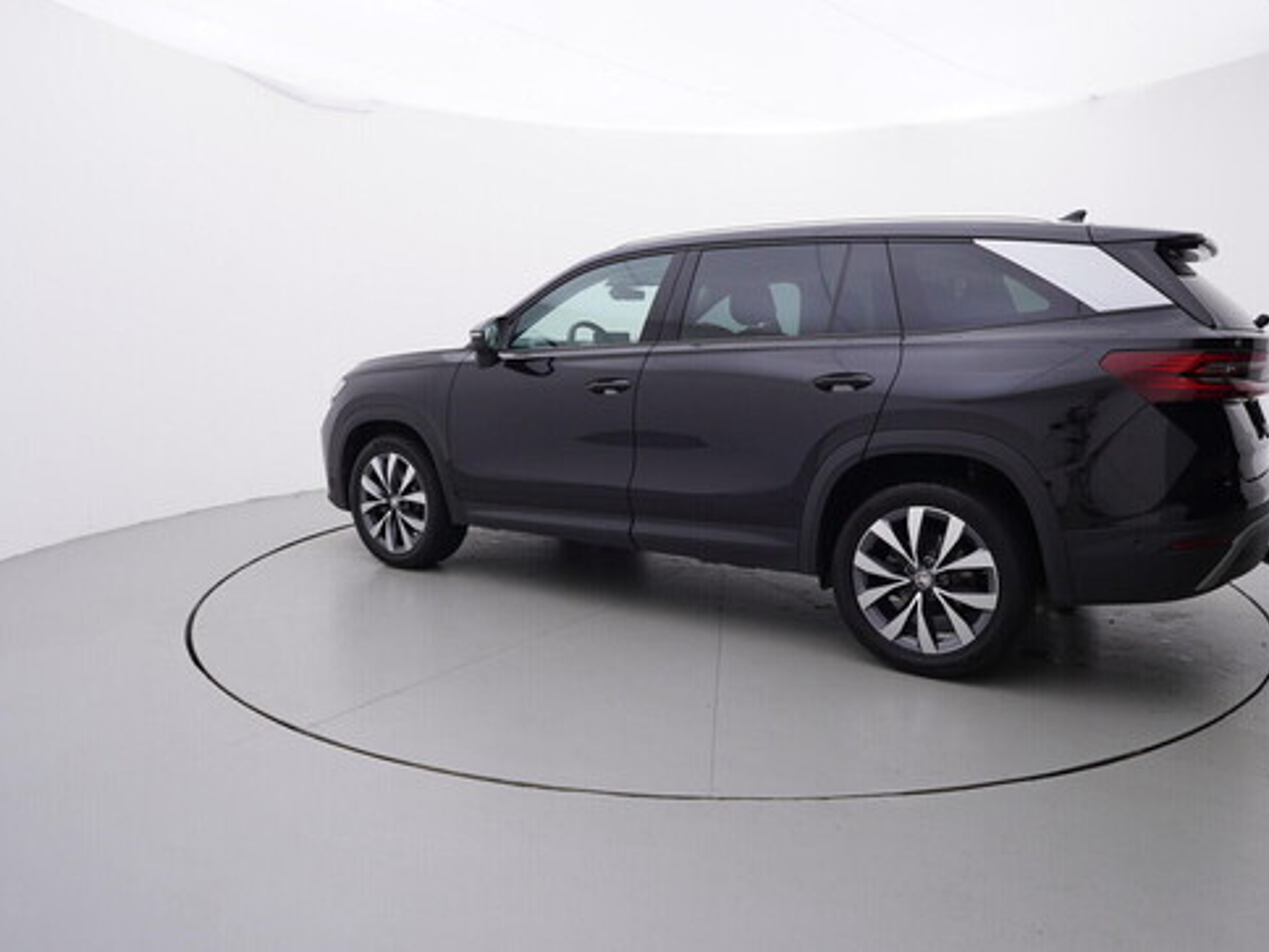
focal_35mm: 25
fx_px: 900
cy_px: 476
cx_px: 696
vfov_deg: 55.7
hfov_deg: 70.2
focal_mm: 15
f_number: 5
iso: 200
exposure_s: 1/80
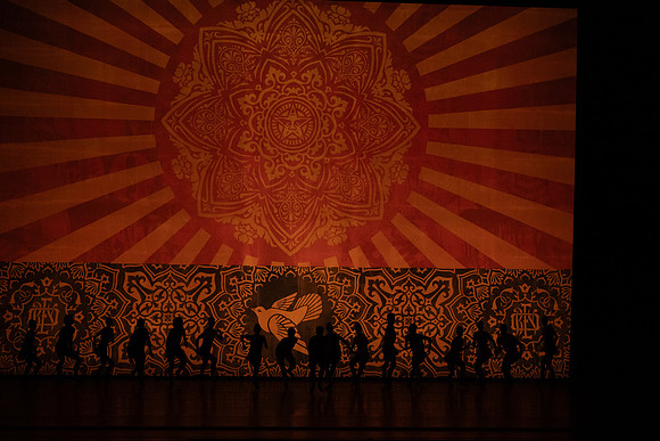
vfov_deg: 13.7
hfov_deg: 20.4
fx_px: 1834
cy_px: 220
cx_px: 330
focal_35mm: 100
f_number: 6.3
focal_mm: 100
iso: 6400
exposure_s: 1/400
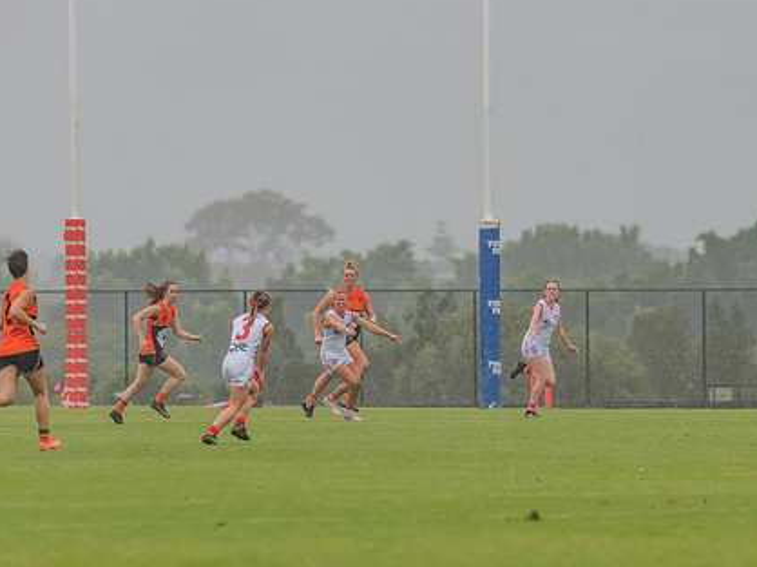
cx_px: 383
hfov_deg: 3.9
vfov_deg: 2.9
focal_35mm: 514
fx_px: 11234
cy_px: 299
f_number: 7.1
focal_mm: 300
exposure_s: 1/2000
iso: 800
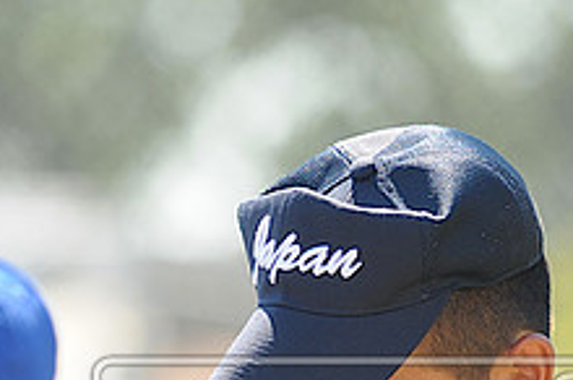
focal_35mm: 1187
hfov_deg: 1.7
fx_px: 18865
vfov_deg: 1.2
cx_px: 404
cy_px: 454
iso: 200
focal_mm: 300
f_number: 4
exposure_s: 1/320
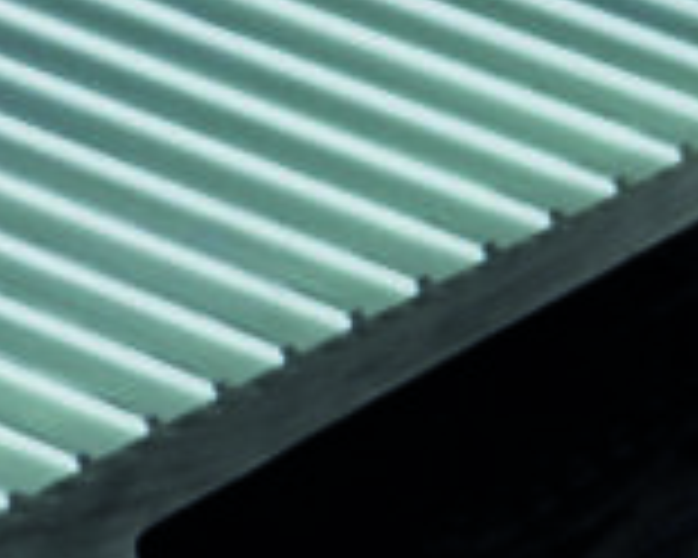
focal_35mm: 579
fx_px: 11961
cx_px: -513
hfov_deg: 3.3
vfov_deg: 2.7
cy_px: 479
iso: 100
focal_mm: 62
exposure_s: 1/250
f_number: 5.6
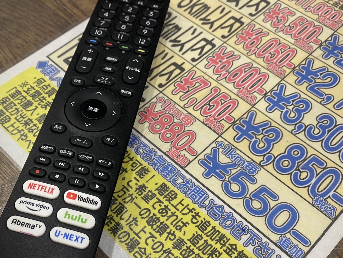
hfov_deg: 44.8
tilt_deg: -58.3
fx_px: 406
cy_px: 163
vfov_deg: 34.9
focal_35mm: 41
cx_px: 103
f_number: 1.8
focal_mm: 4.25
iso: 80
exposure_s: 1/50
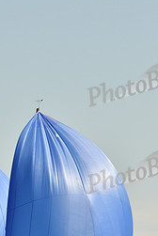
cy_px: 231
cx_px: 39
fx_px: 3033
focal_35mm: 462
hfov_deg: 3.0
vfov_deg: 4.5
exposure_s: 1/1250
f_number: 7.1
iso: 250
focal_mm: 200
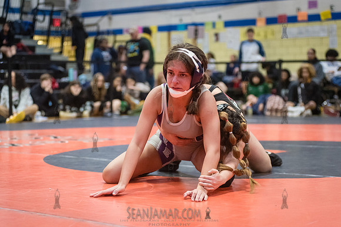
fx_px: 758
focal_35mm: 80
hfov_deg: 25.4
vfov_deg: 17.1
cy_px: 114
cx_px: 170
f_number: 3.2
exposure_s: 1/500
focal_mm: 80
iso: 8000
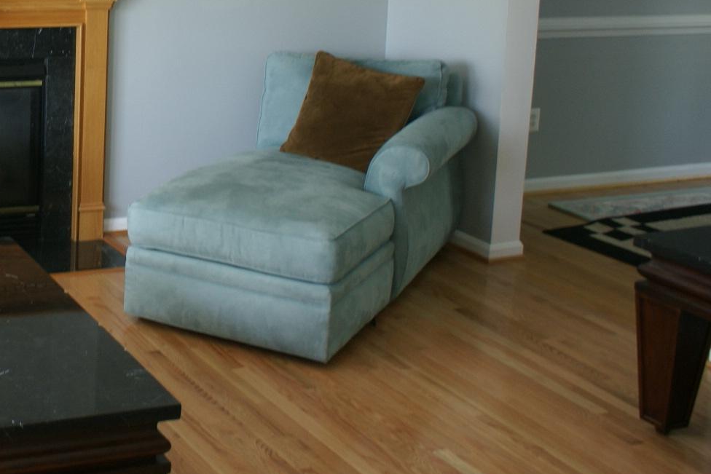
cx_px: 35
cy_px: 42
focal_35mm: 59
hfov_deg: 31.8
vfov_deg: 22.4
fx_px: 1165
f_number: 4
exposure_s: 1/30
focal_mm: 20
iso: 160
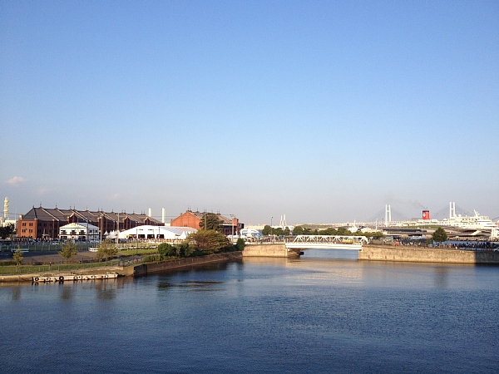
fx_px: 505
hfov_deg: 52.6
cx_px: 250
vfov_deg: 40.7
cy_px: 187
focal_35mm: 35
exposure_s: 1/1082
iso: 50
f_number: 2.4
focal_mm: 4.28
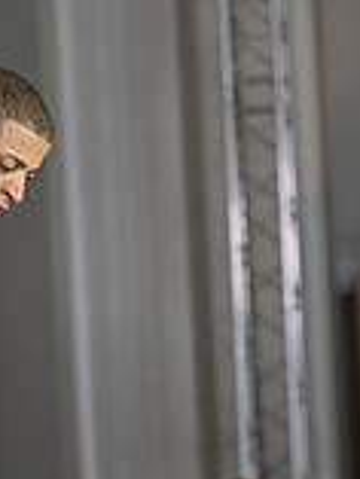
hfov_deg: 3.5
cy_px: 613
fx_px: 5913
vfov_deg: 4.6
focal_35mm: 427
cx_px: -99
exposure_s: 1/250
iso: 2000
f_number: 4
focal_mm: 120
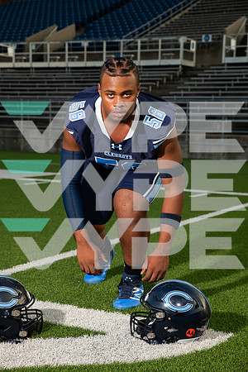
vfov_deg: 28.8
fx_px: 723
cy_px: 186
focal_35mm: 70
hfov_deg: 19.5
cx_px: 124
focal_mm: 70
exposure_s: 1/320
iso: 160
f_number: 7.1
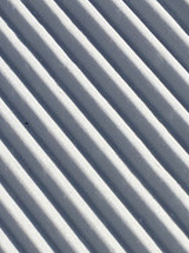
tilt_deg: -82.9
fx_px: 671
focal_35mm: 92
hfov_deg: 15.9
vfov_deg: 20.5
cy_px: 267
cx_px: 148
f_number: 2.2
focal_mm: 4.15
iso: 25
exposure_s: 1/7692
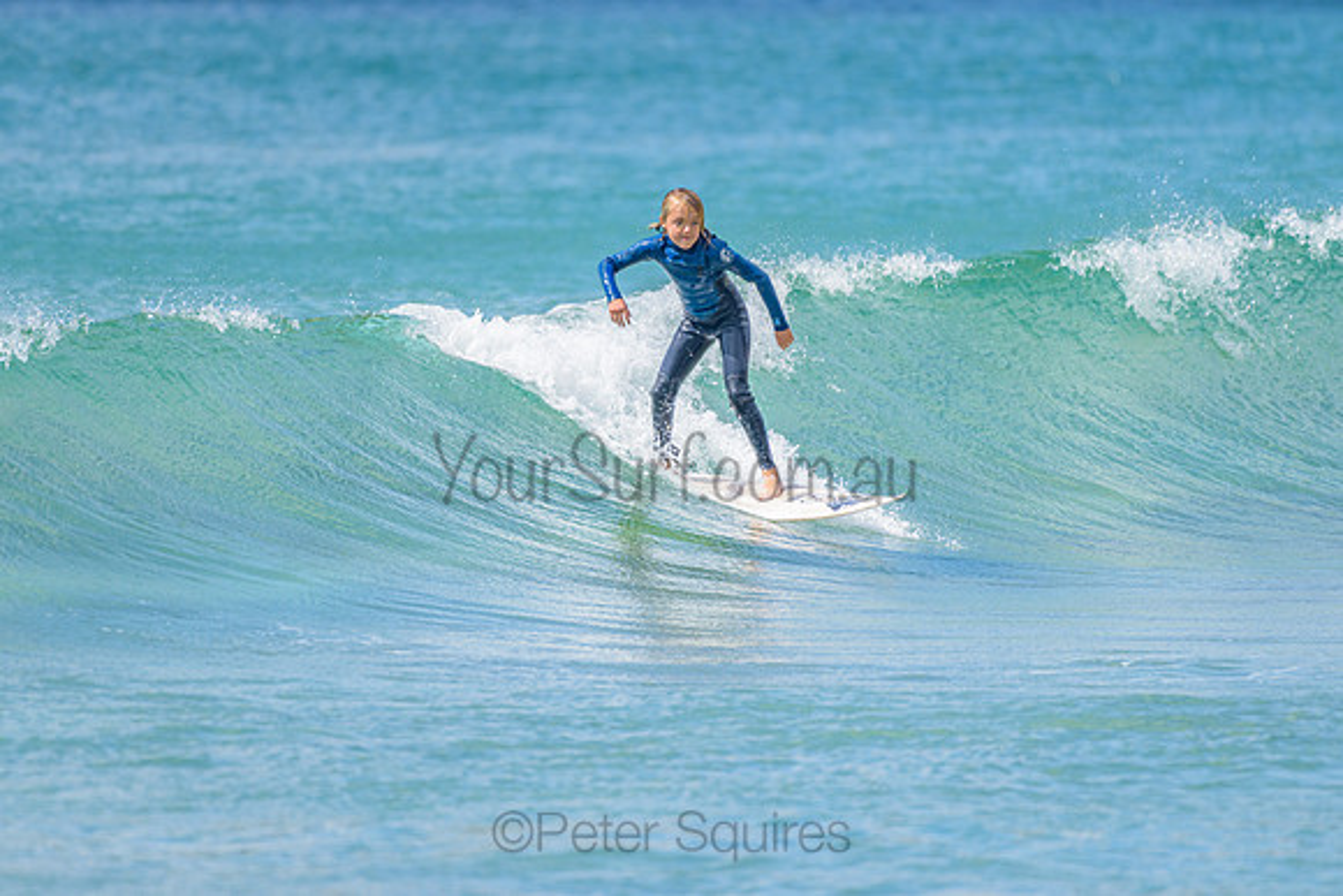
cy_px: 350
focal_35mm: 613
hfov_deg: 3.4
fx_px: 22885
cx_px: 581
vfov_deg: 2.2
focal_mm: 500
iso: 360
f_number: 5.6
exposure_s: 1/2000
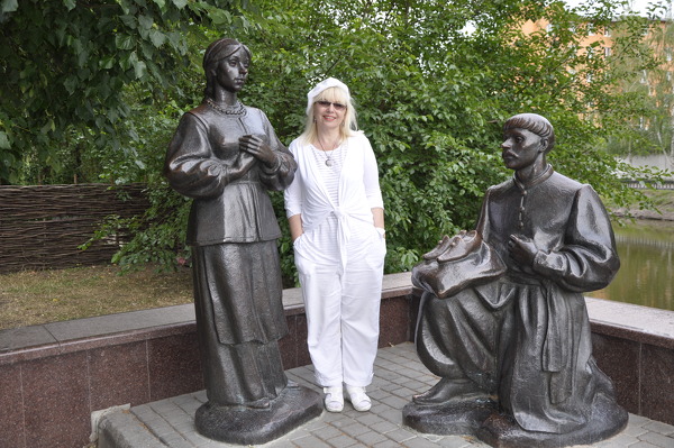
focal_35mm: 36
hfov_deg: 53.2
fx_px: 673
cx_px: 337
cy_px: 224
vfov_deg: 36.8
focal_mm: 24
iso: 200
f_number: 3.8
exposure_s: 1/160
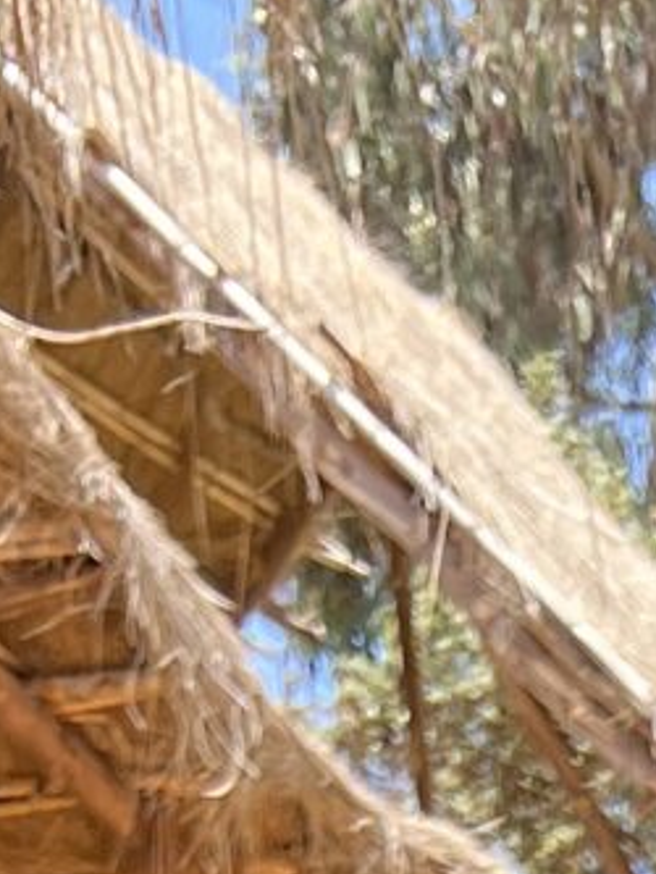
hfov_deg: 7.0
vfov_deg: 7.9
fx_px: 5050
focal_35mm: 200
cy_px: 3016
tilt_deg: -9.6
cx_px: 1543
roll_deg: -0.2
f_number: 1.5
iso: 50
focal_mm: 5.7
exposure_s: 1/521
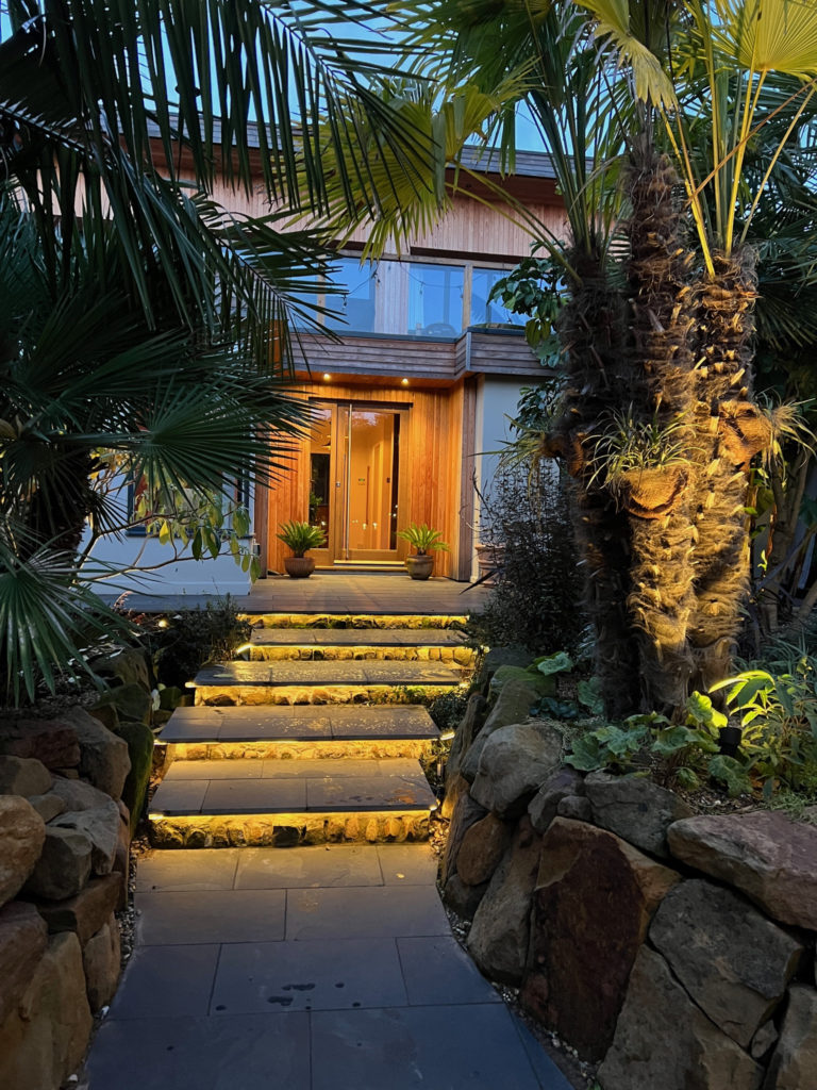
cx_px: 408
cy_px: 545
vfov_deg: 67.3
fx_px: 818
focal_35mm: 26
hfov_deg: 53.1
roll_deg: -1.7
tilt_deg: +1.1
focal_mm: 5.7
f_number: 1.5
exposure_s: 1/33
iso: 500
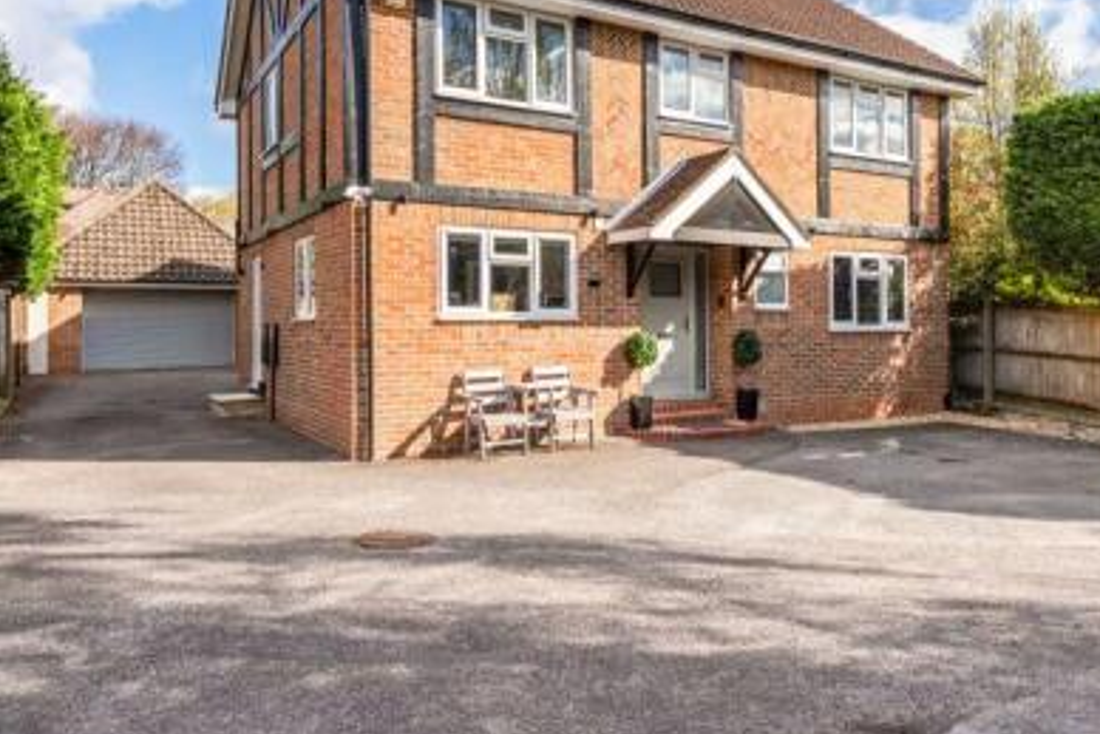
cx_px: 607
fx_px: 825
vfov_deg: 46.5
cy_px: 200
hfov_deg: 67.2
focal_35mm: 27
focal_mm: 16
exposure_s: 1/800
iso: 320
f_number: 9
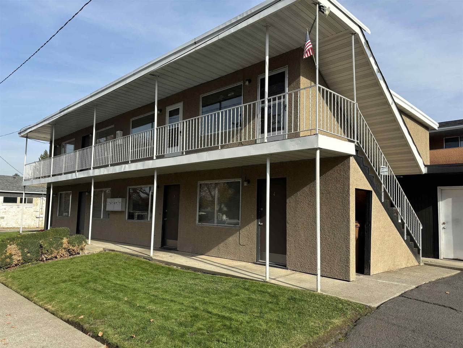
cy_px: 174
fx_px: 348
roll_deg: -0.8
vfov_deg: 53.1
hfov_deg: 67.3
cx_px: 232
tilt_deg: +5.9
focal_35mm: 26
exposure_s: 1/2242
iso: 50
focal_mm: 5.96
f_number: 1.6
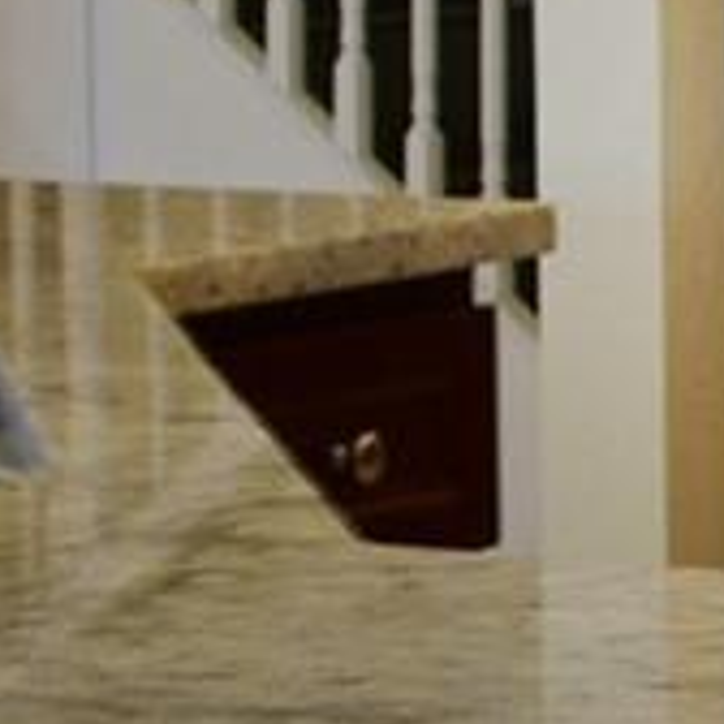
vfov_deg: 6.7
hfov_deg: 6.6
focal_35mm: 255
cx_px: 1685
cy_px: -590
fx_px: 6035
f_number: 3.5
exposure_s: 1/80
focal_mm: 21
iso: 1000
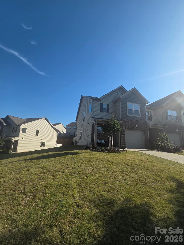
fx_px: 92
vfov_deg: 106.2
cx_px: 92
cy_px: 122
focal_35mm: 13
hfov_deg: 89.9
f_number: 2.2
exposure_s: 1/2032
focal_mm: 2.2
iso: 50
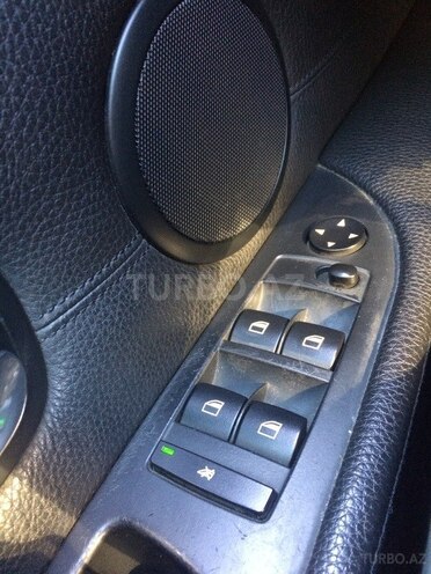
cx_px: 216
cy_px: 287
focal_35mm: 29
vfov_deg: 61.7
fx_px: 481
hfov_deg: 48.2
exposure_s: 1/17
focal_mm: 4.15
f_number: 2.2
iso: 320
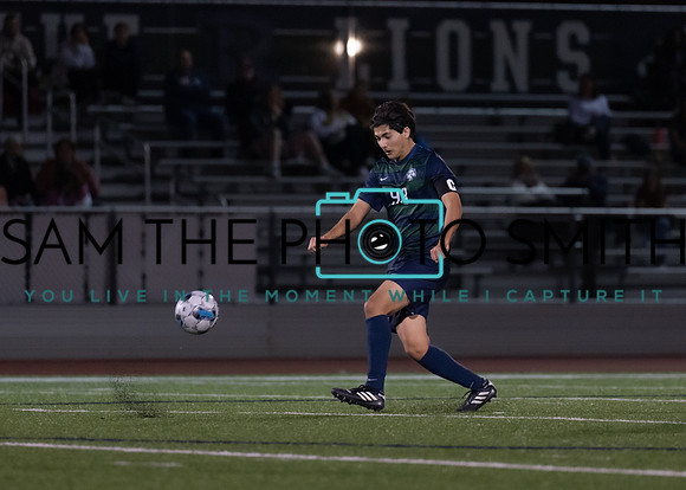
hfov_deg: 5.1
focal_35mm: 392
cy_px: 195
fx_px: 7635
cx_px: 417
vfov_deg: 3.7
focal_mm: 200
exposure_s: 1/1250
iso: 2500
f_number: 2.8
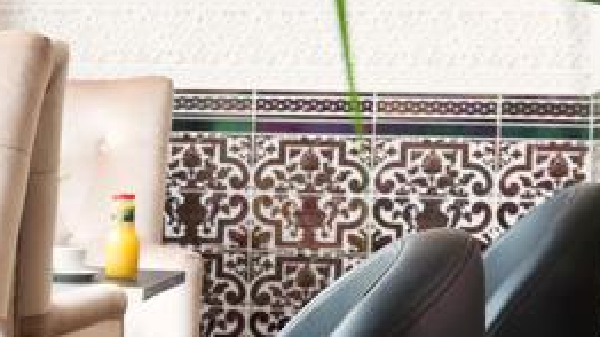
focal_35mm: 144
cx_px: -305
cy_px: 229
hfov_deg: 14.0
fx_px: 2290
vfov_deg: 8.4
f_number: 10
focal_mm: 45
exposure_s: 1/4
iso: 160
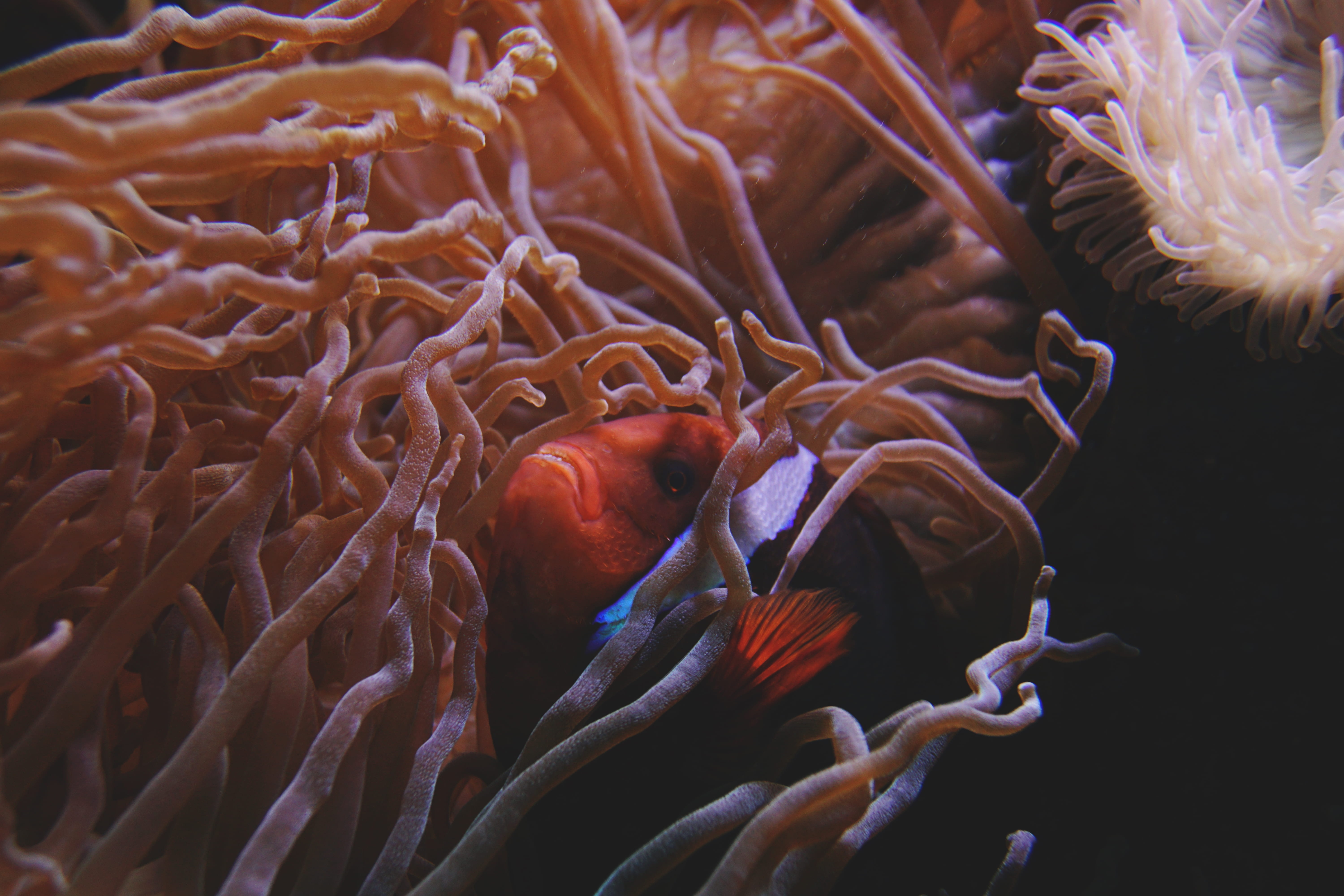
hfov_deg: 37.9
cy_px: 448
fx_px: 1960
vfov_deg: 25.8
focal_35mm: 52
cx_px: 672
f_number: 5.6
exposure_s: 1/40
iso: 250
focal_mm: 35
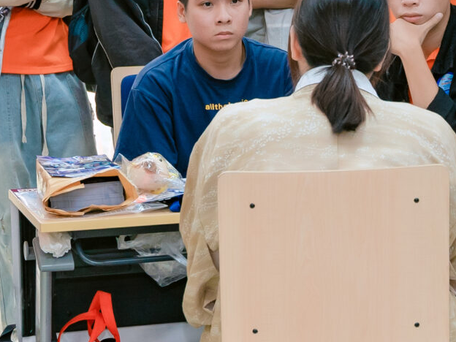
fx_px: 1854
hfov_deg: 13.8
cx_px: 460
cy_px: 36
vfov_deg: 10.5
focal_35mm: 141
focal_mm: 35.7
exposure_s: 1/200
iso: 800
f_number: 4
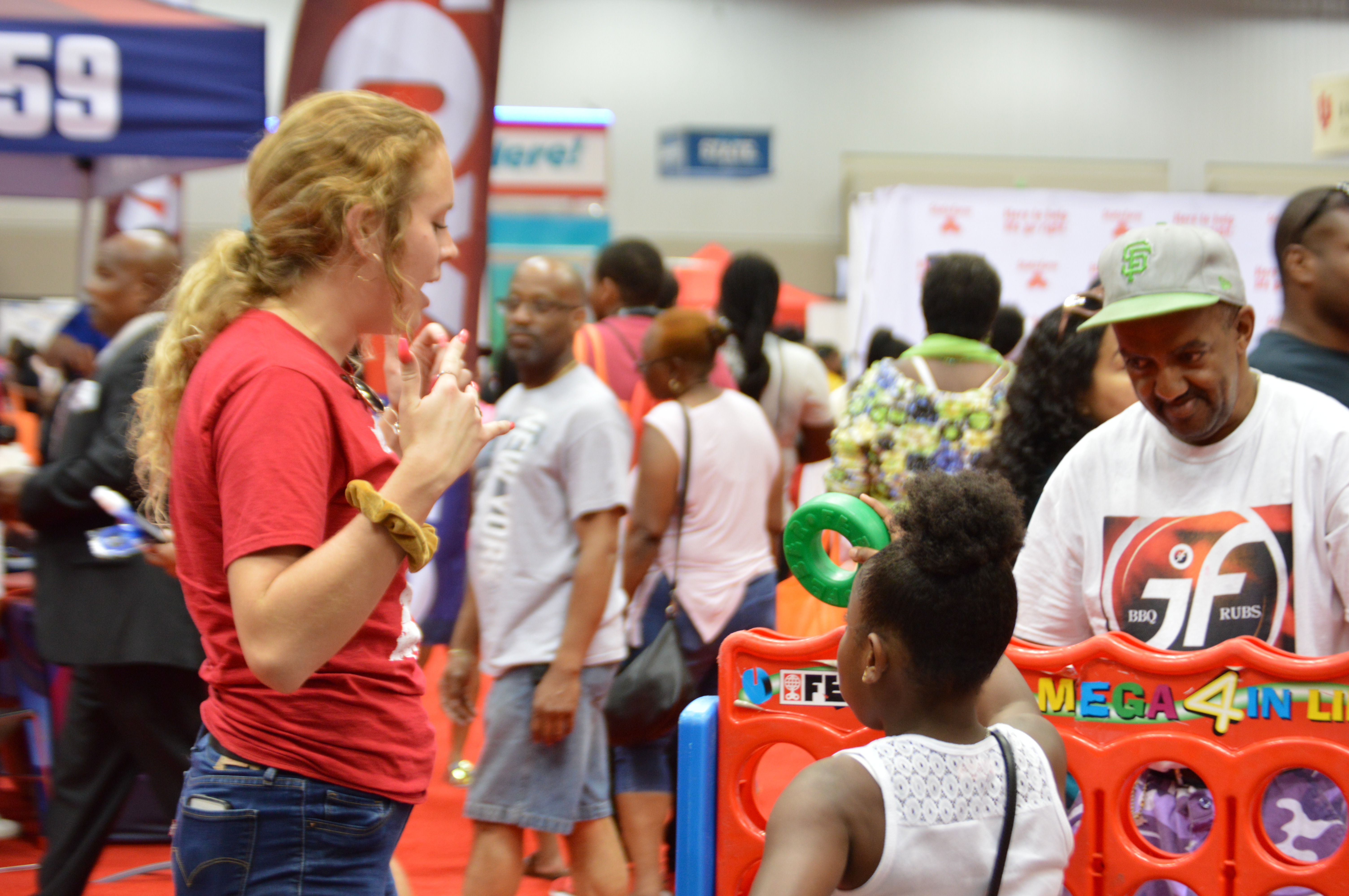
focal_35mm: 82
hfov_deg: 24.6
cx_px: 674
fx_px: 3089
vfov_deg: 16.5
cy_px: 448
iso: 800
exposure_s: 1/60
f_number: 4
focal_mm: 55
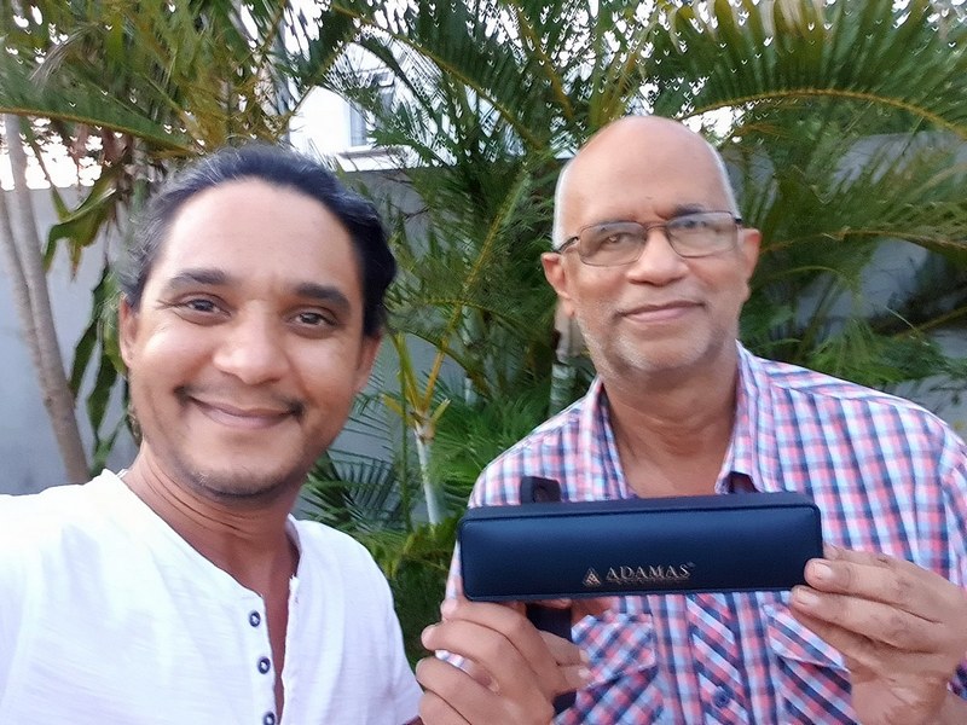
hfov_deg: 58.4
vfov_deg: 45.4
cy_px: 362
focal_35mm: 31
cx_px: 484
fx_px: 866
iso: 500
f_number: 1.7
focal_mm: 2.92
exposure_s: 1/17
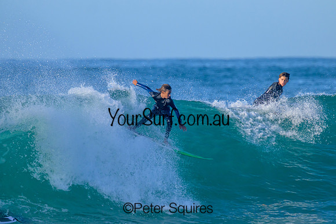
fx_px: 7618
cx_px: 168
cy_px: 112
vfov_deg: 1.7
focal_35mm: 816
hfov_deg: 2.5
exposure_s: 1/2000
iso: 2000
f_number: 11
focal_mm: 800
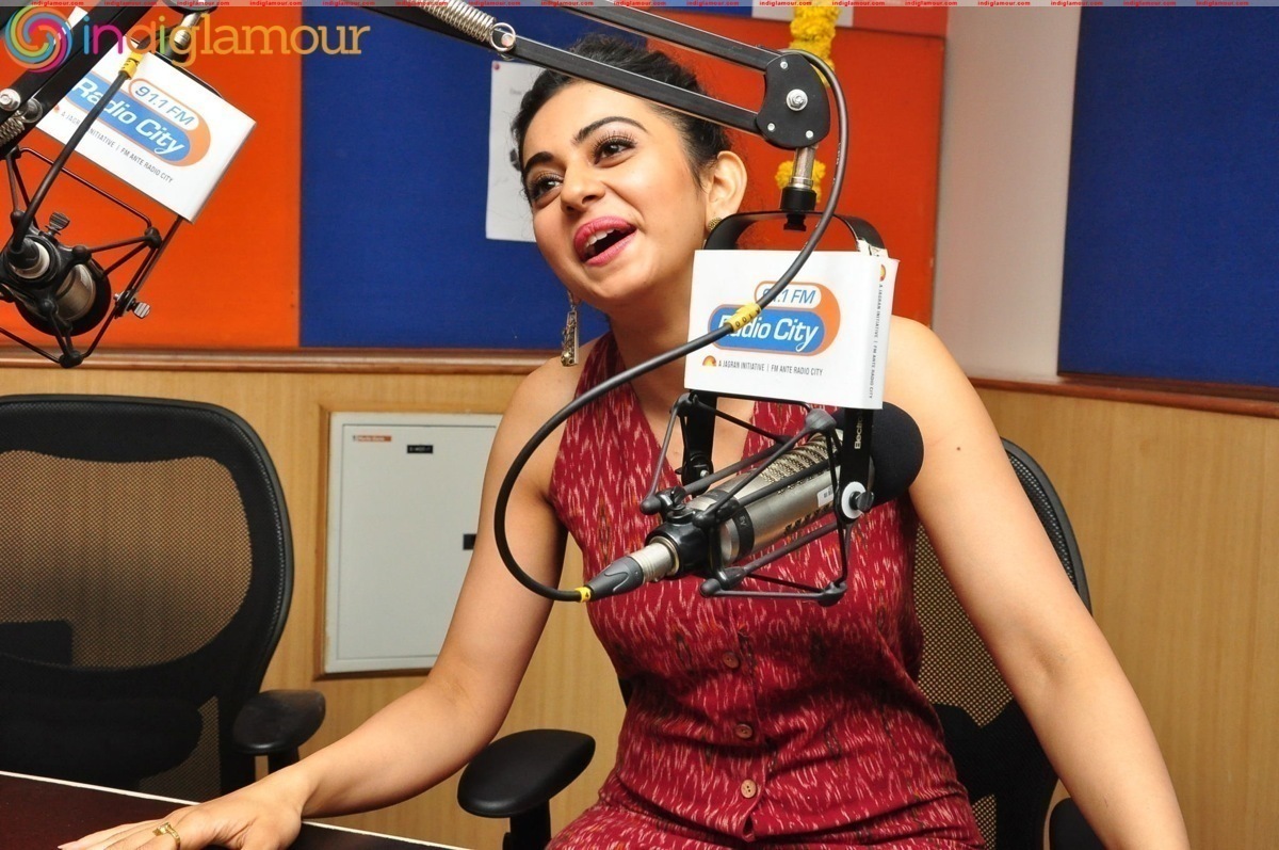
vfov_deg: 29.8
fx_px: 1597
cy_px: 425
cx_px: 640
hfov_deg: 43.7
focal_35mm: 45
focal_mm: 30
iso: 1250
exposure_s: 1/125
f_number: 8
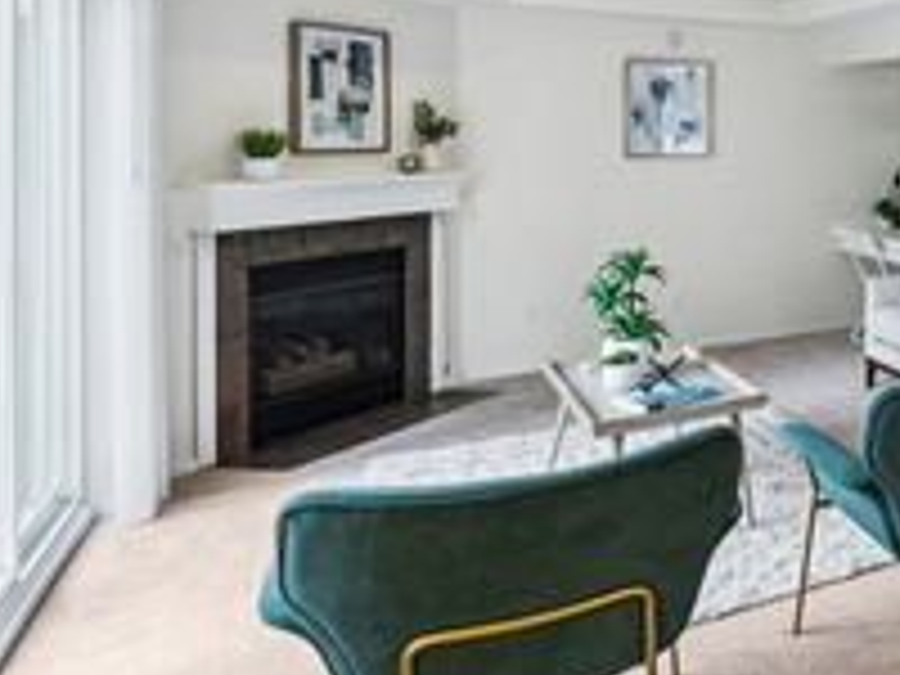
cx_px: 1107
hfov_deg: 37.3
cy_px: 146
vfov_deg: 38.3
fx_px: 936
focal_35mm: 36
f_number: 9
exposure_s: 1/4
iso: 250
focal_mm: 10
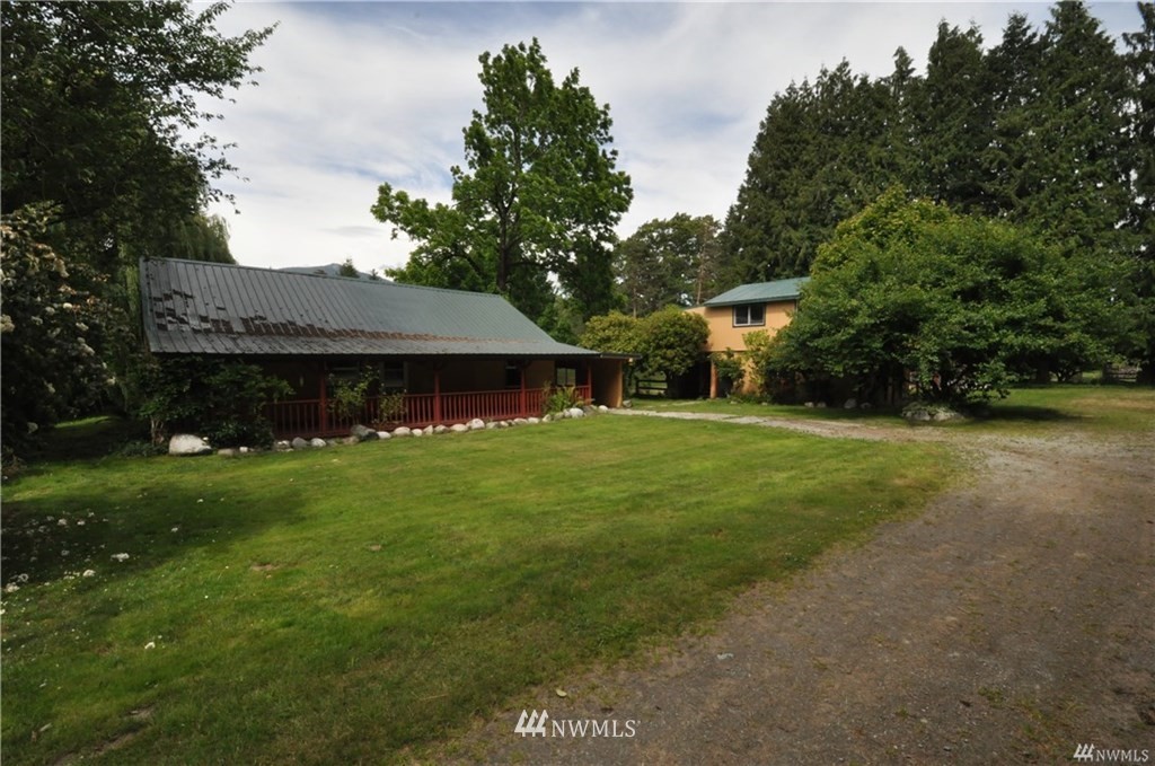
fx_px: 480
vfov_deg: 77.1
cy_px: 383
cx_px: 578
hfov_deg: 100.5
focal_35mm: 15
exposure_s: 1/200
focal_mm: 10
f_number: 22
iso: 800
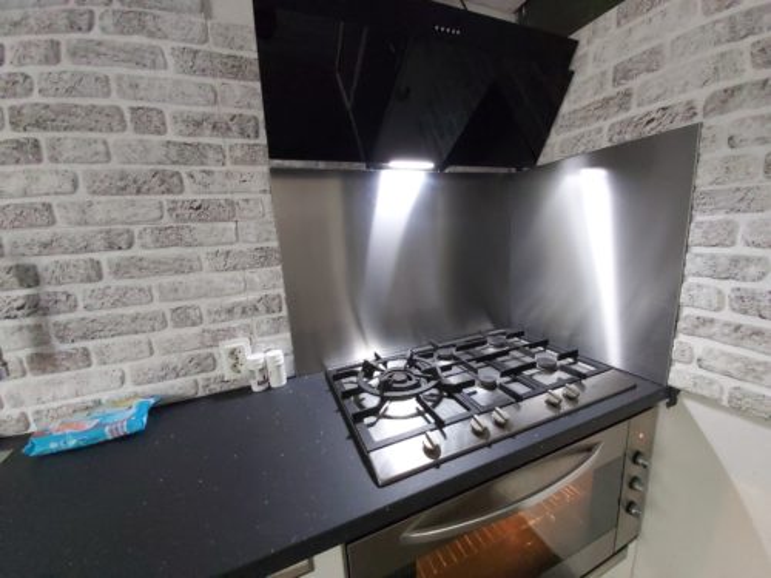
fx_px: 290
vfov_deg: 89.9
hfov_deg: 106.2
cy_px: 289
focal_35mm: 13
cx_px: 386
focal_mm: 1.42
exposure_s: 1/20
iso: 500
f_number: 2.2
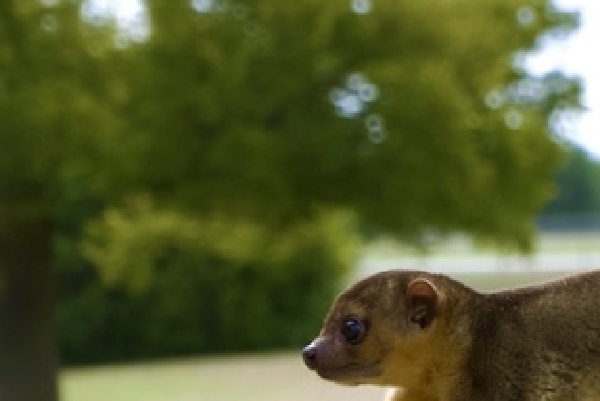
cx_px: 838
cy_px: 119
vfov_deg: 5.7
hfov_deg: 8.3
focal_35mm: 243
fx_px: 4052
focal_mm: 70
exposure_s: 1/2000
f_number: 5.6
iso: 1000
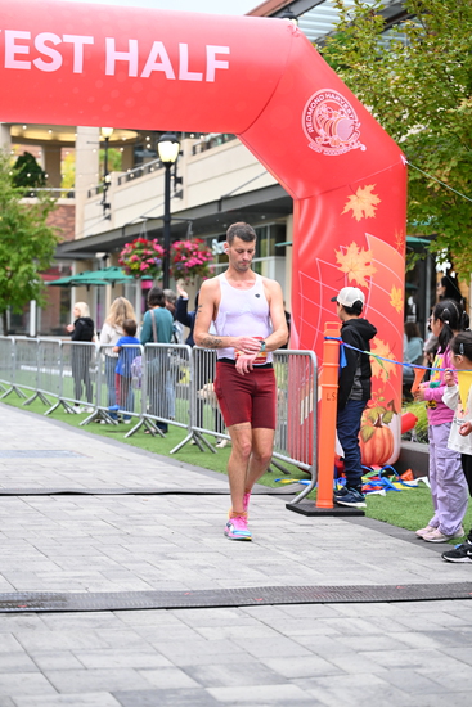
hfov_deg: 19.5
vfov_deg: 28.8
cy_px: 354
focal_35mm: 70
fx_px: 1376
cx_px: 236
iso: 1600
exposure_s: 1/1250
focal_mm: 70
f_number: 2.8
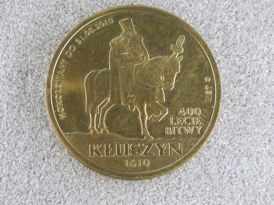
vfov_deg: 14.0
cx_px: 137
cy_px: 102
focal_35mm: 106
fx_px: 839
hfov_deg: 18.5
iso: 800
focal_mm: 19
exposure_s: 1/100
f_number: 5
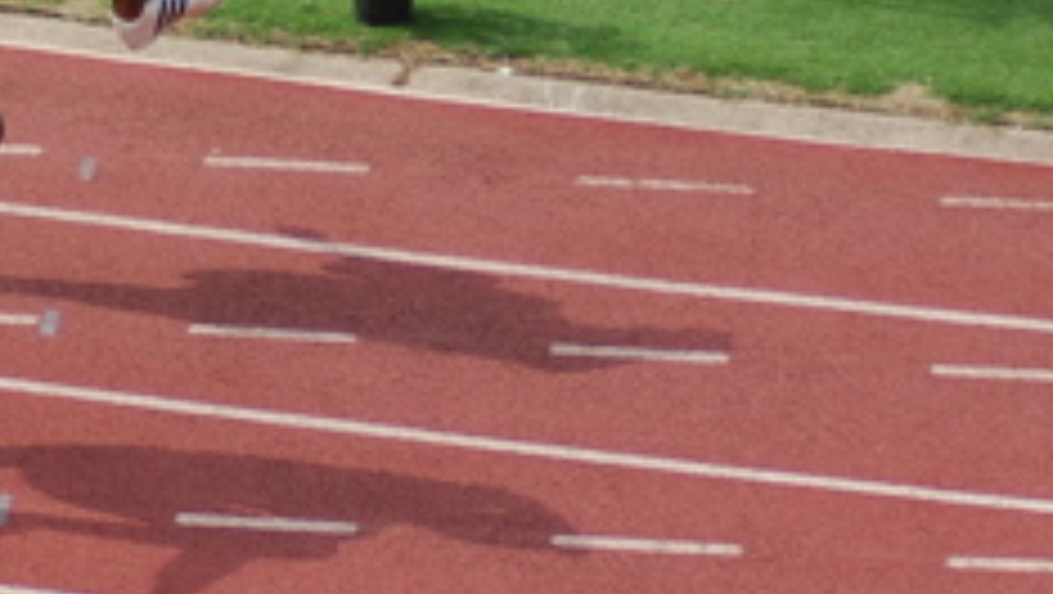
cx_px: 396
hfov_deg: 7.7
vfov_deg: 4.3
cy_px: 99
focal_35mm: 281
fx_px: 7851
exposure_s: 1/1000
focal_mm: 70
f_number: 4
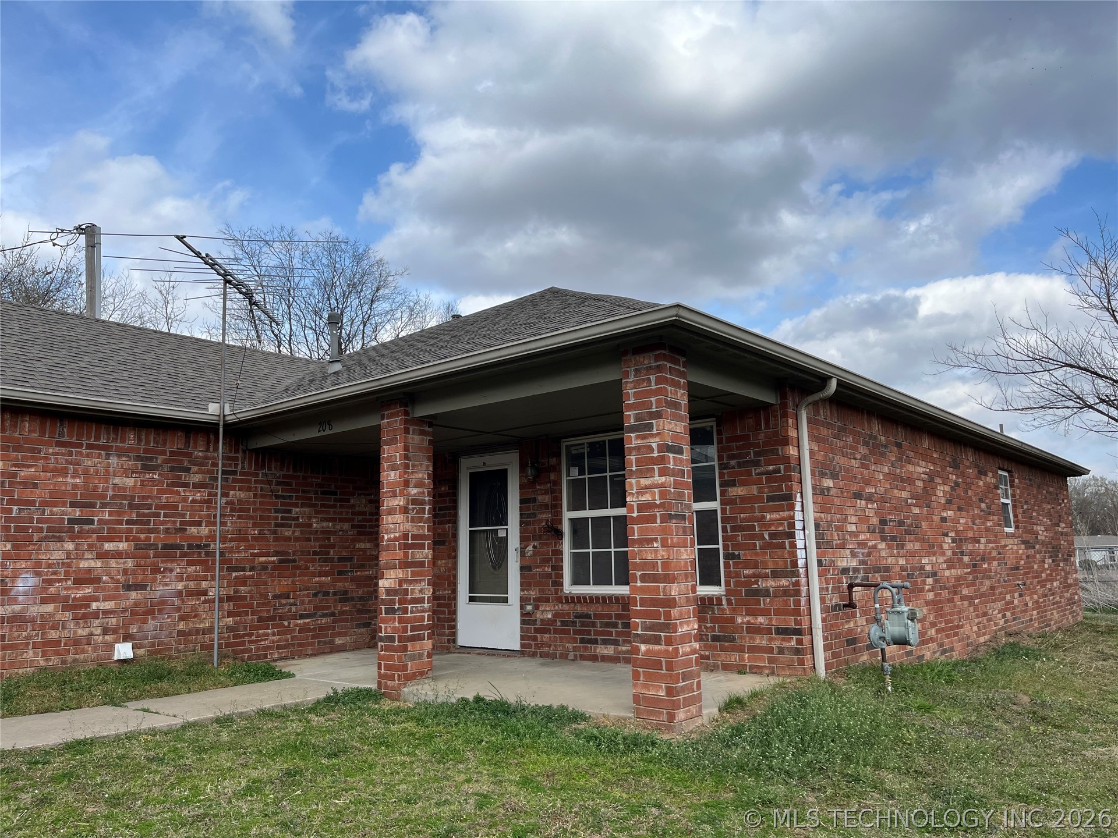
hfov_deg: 67.3
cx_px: 559
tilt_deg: +8.7
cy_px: 419
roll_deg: +1.6
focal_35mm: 26
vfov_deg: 53.1
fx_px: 840
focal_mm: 5.1
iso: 50
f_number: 1.6
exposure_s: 1/2358
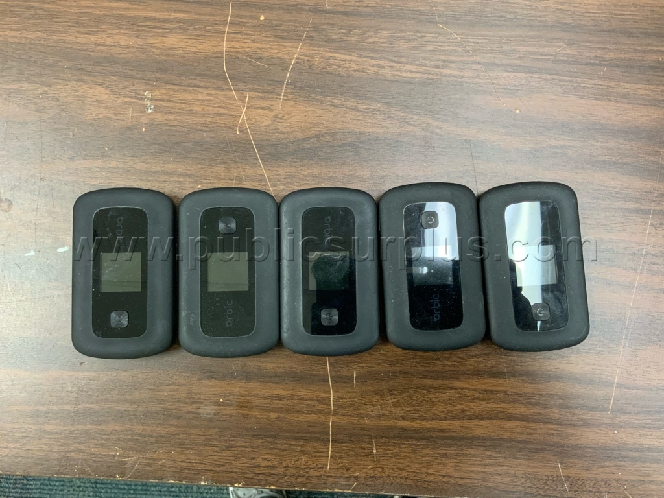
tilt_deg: -86.4
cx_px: 332
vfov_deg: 48.2
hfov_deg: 61.7
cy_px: 249
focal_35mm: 29
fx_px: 556
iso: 250
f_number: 1.8
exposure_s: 1/60
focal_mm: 3
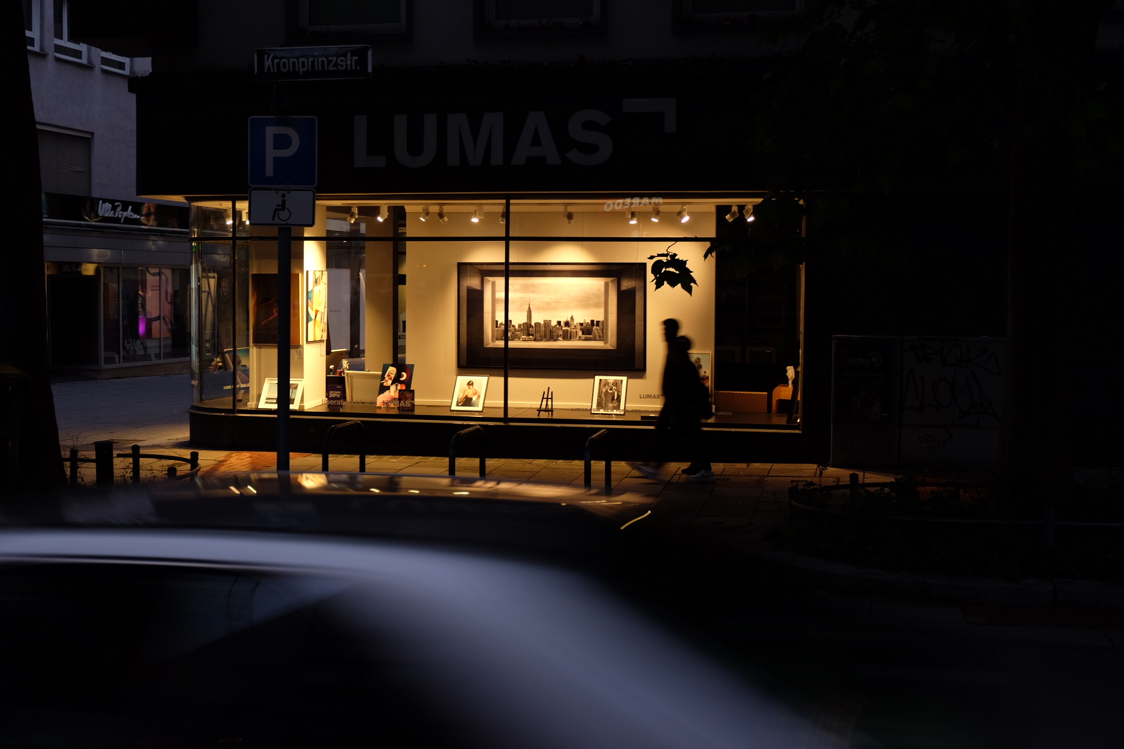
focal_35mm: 42
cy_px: 374
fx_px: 1311
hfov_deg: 46.4
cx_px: 562
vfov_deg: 31.9
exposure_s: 1/15
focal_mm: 28.2
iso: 200
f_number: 4.5
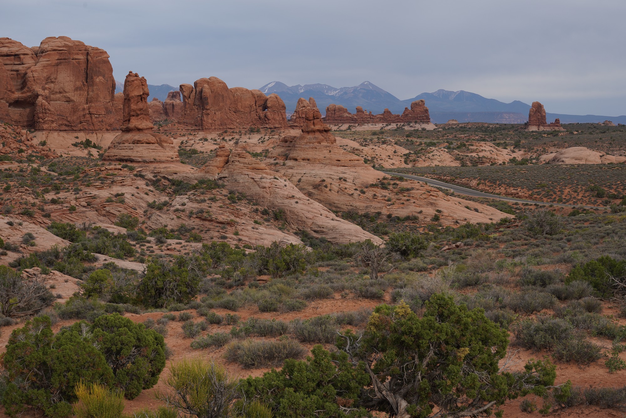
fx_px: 1043
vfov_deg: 22.6
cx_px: 313
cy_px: 209
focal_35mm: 60
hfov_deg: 33.4
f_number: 11
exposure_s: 1/100
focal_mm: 60
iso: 100
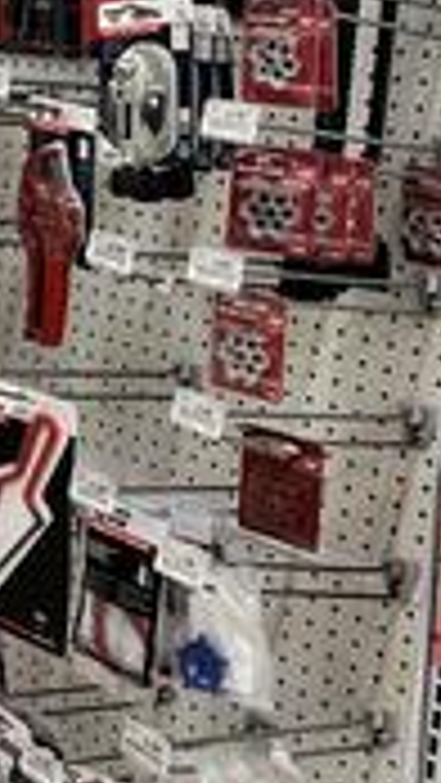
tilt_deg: -9.3
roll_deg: -2.1
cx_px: -511
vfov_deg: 27.4
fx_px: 1578
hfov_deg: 13.2
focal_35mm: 76
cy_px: 180
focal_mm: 5.7
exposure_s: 1/120
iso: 125
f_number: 1.5
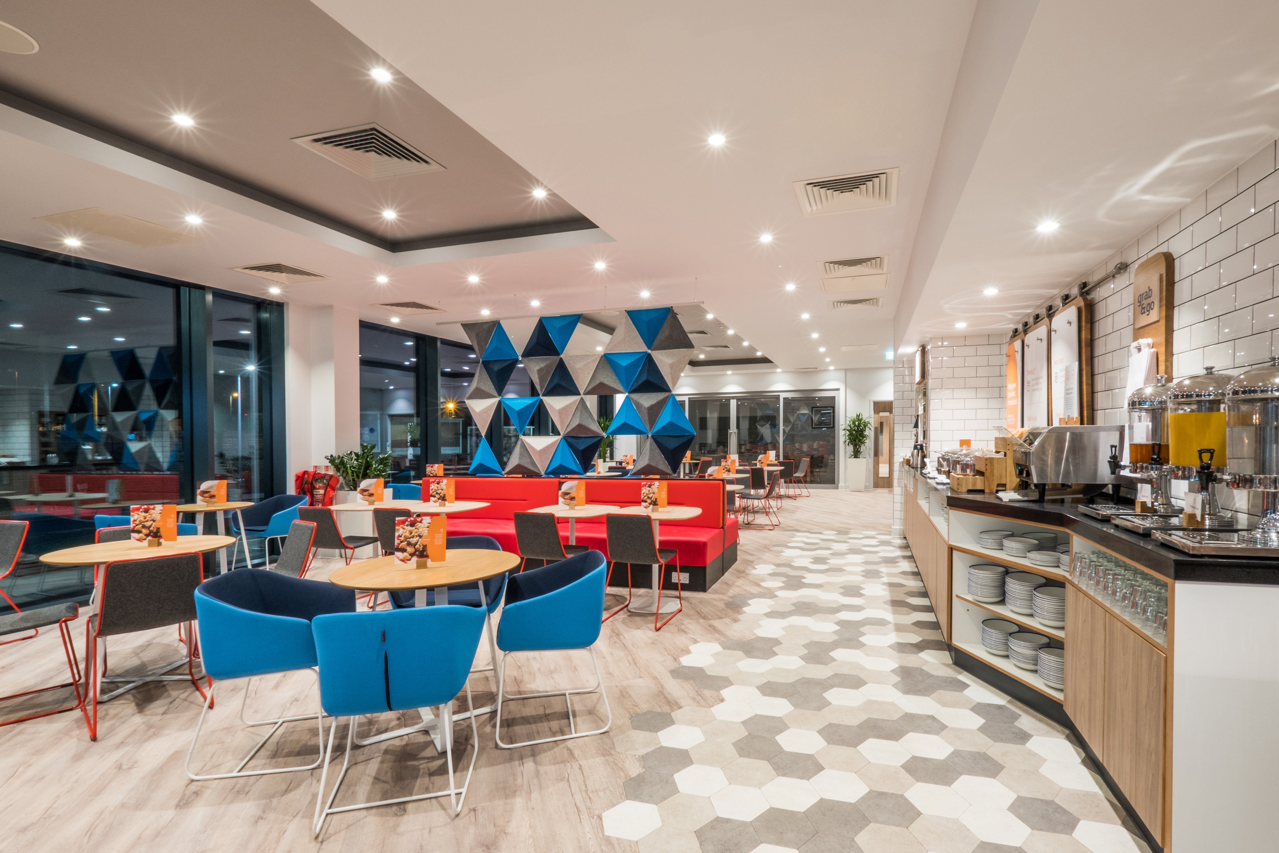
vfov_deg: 77.3
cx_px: 640
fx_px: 533
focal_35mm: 15
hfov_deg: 100.4
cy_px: 426
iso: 400
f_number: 18
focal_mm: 10
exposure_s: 3.1
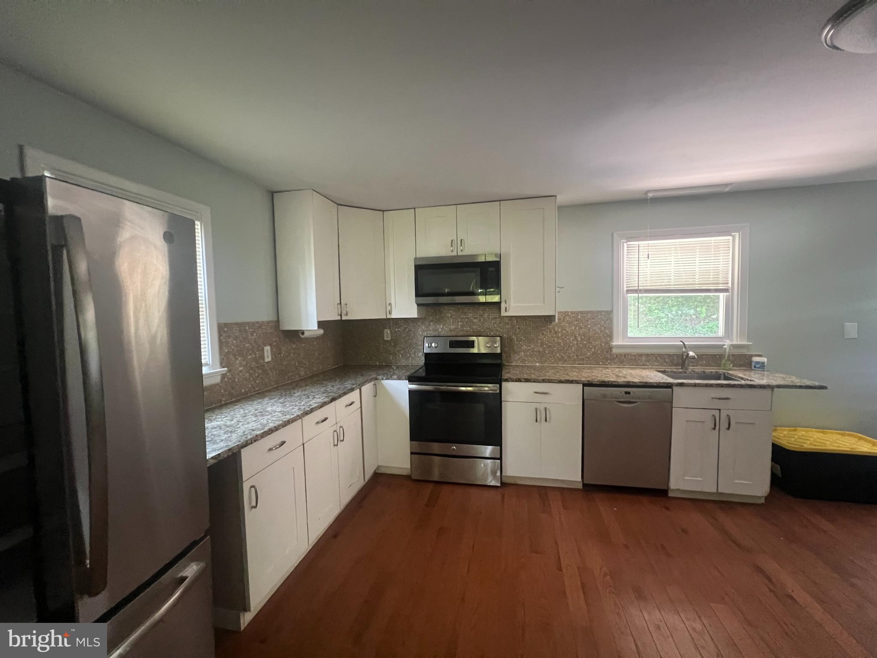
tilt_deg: -2.5
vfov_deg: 89.9
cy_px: 329
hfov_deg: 106.2
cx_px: 438
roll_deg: +1.4
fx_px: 329
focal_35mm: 13
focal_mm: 1.57
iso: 800
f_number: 1.8
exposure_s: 1/40
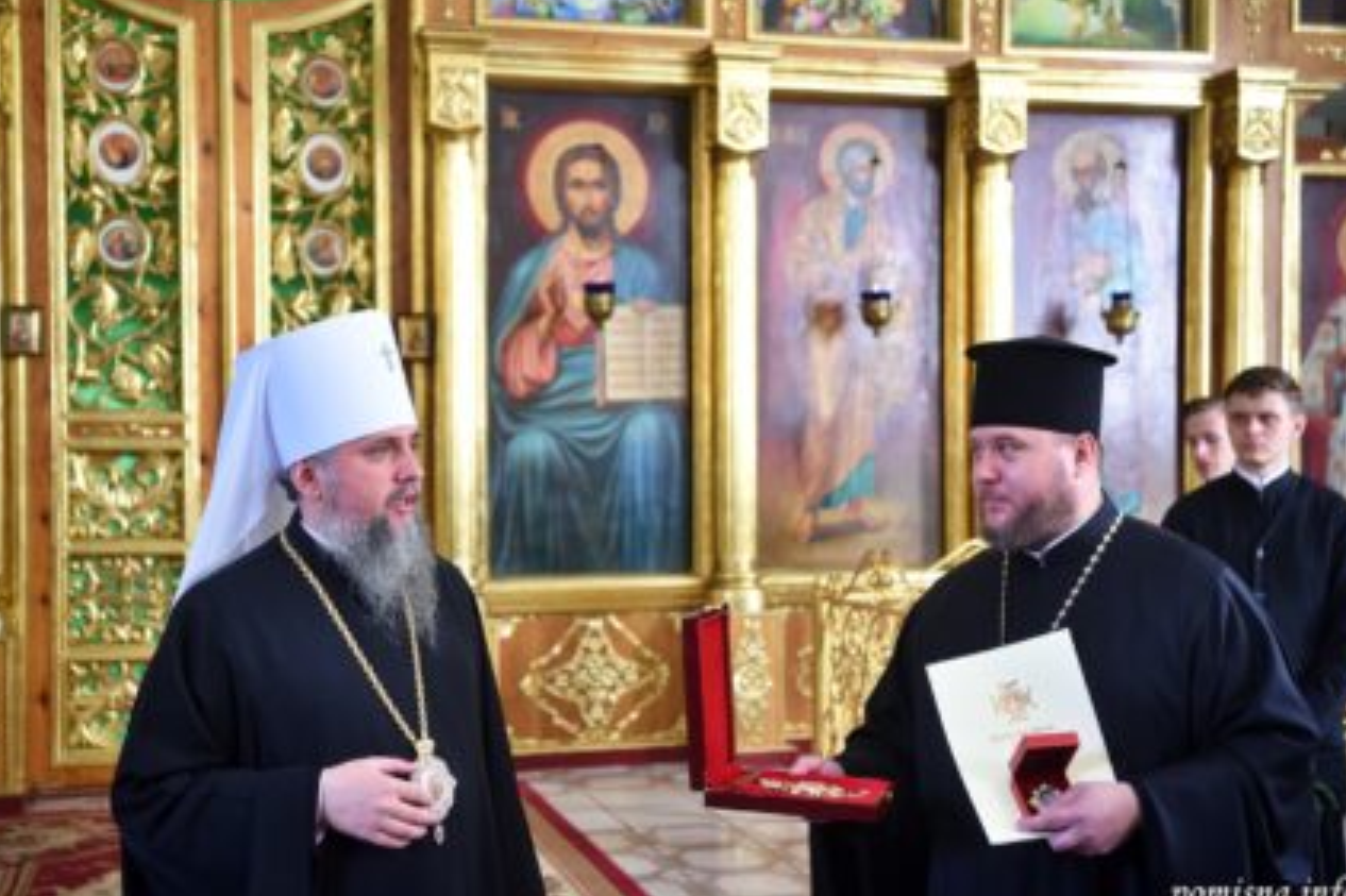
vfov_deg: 28.1
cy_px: 459
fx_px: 1794
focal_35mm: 48
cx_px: 673
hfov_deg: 41.1
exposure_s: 1/100
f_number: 2.8
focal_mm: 45
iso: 800
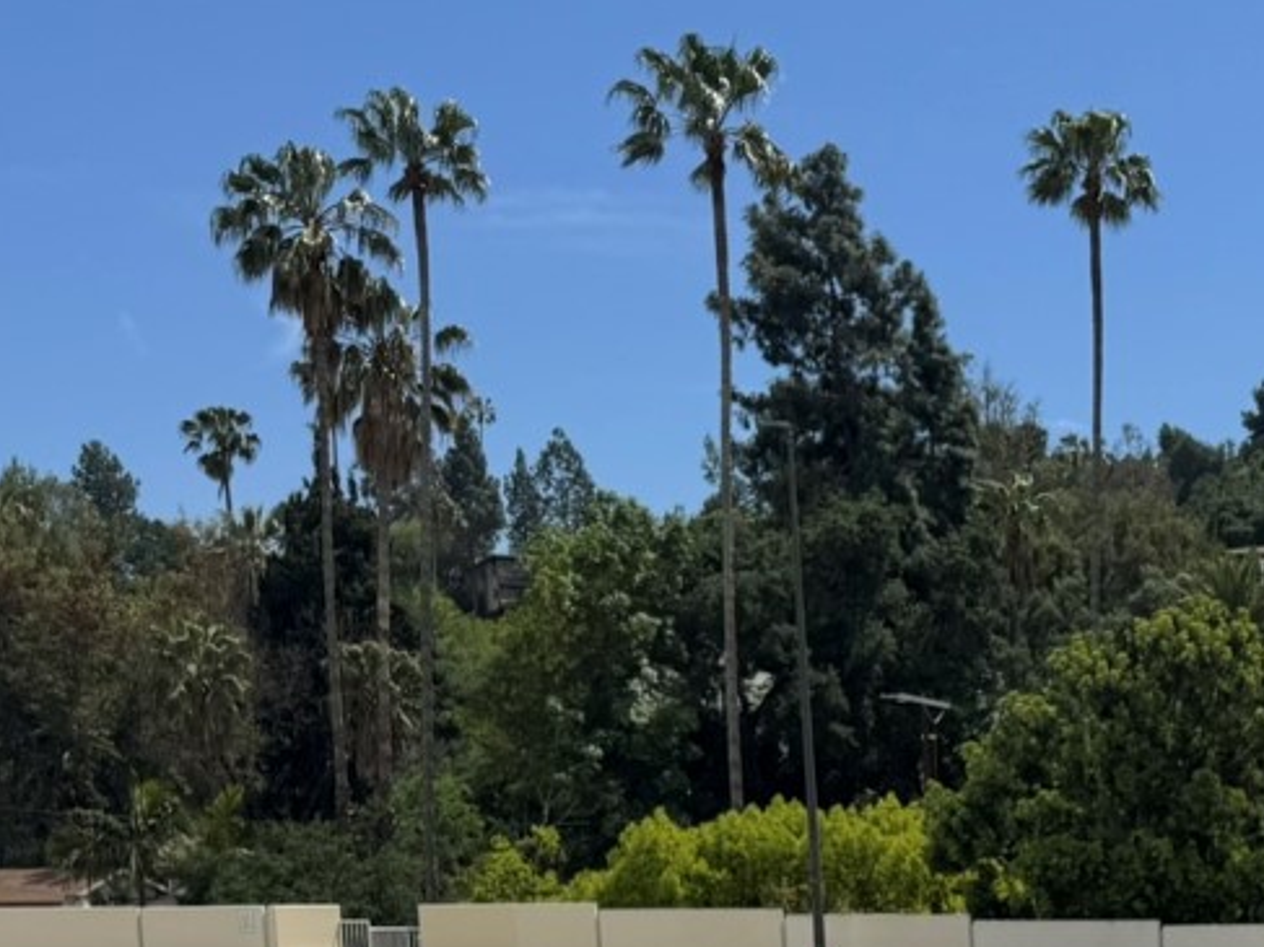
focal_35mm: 71
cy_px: 1305
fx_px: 2592
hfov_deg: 24.8
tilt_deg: -8.0
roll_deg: +0.5
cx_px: 1505
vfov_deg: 18.9
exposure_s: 1/7937
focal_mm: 6.76
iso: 80
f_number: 1.78
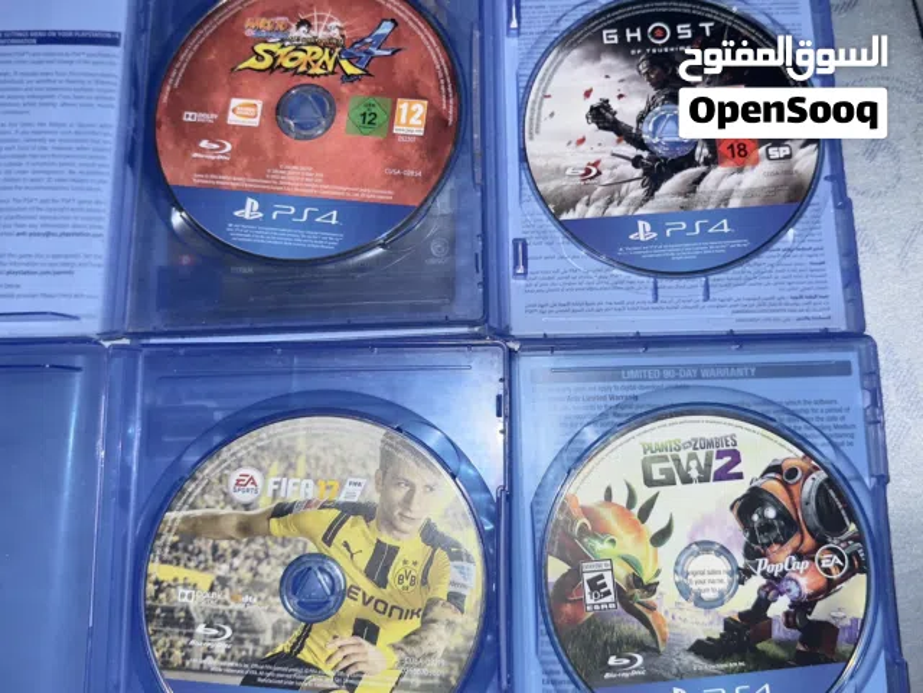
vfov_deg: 56.8
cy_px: 346
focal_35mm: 24
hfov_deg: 71.6
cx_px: 462
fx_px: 640
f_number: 1.78
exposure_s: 1/4
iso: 50
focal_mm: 6.76
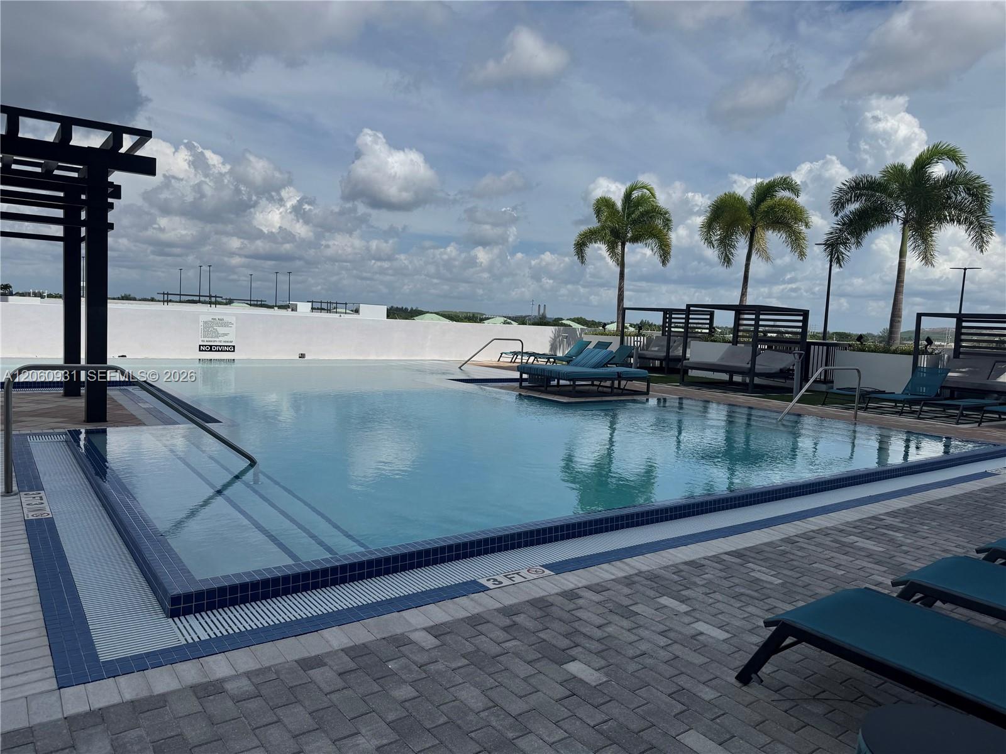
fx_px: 697
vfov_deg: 56.8
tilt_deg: -4.8
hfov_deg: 71.6
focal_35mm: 24
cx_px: 503
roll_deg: -2.0
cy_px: 377
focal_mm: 6.76
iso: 80
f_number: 1.78
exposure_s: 1/9009
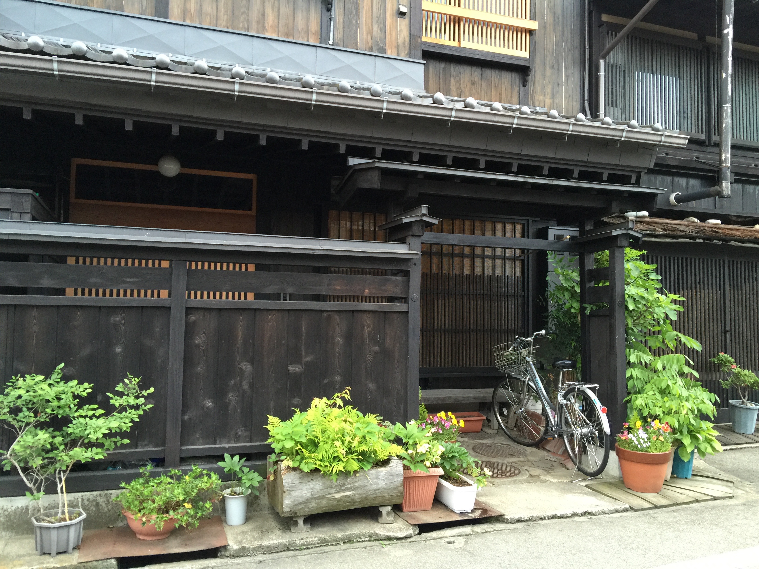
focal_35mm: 29
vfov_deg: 48.2
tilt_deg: +3.7
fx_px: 636
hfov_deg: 61.7
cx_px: 380
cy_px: 284
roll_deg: -1.3
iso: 64
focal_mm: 4.15
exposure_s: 1/15
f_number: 2.2
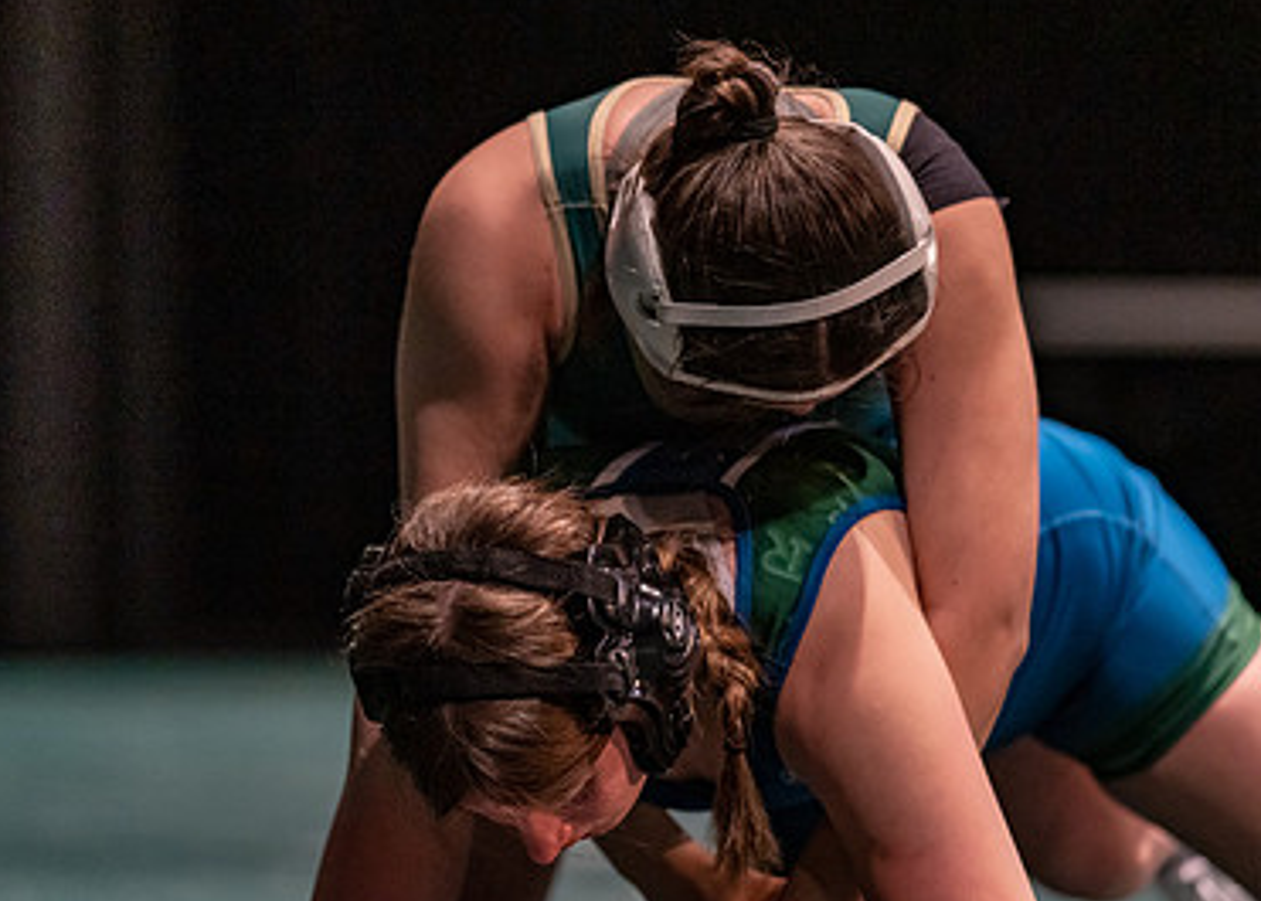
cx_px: 670
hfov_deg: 9.1
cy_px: 636
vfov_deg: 6.5
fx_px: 7915
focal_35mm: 221
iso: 2500
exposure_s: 1/1000
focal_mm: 135
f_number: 1.8
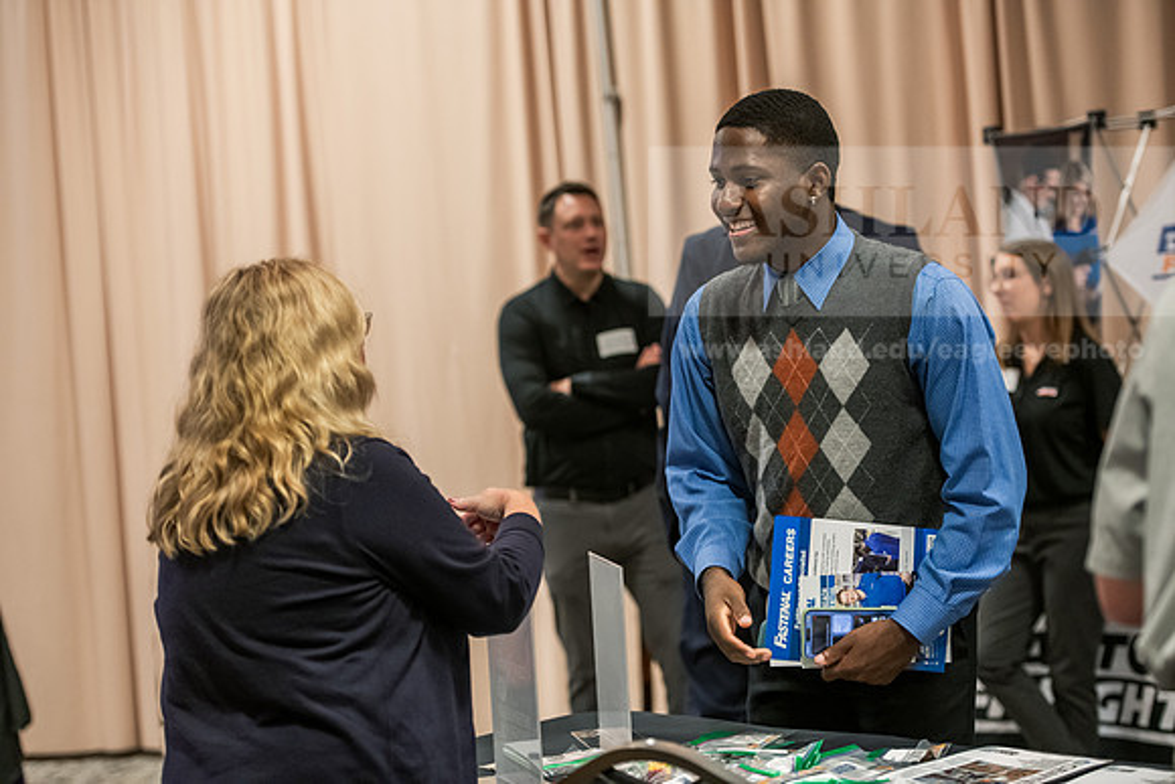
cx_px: 588
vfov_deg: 15.9
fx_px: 2807
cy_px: 392
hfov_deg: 23.6
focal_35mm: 86
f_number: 3.2
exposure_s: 1/200
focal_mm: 86
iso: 2500
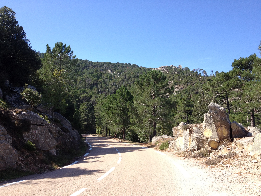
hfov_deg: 52.6
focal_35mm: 35
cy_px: 98
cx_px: 130
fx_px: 264
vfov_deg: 40.7
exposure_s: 1/756
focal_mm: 4.28
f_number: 2.4
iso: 64
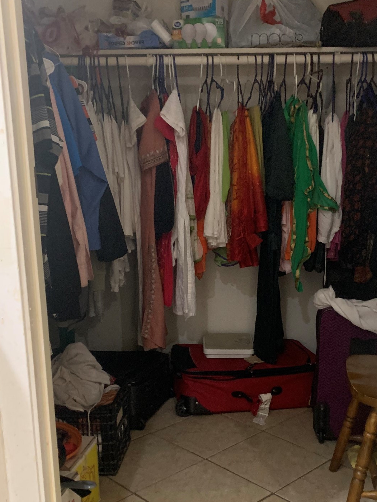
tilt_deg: -12.1
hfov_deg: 37.6
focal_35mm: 38
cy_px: 316
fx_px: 552
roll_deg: +0.9
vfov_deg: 48.5
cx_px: 221
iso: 400
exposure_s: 1/30
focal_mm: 4.25
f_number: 1.8
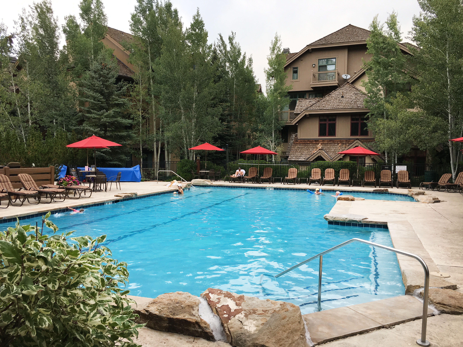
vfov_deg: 48.2
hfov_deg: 61.7
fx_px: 388
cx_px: 232
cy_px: 174
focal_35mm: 29
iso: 25
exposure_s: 1/506
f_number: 2.2
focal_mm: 4.15
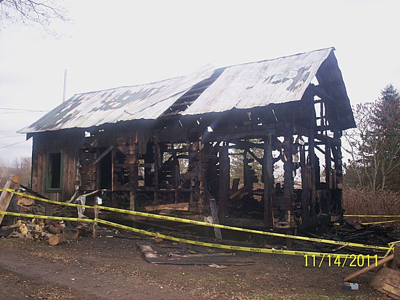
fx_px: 416
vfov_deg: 39.7
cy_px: 150
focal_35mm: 36
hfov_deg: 51.4
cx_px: 200
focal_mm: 6
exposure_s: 1/142
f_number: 4.5
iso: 100
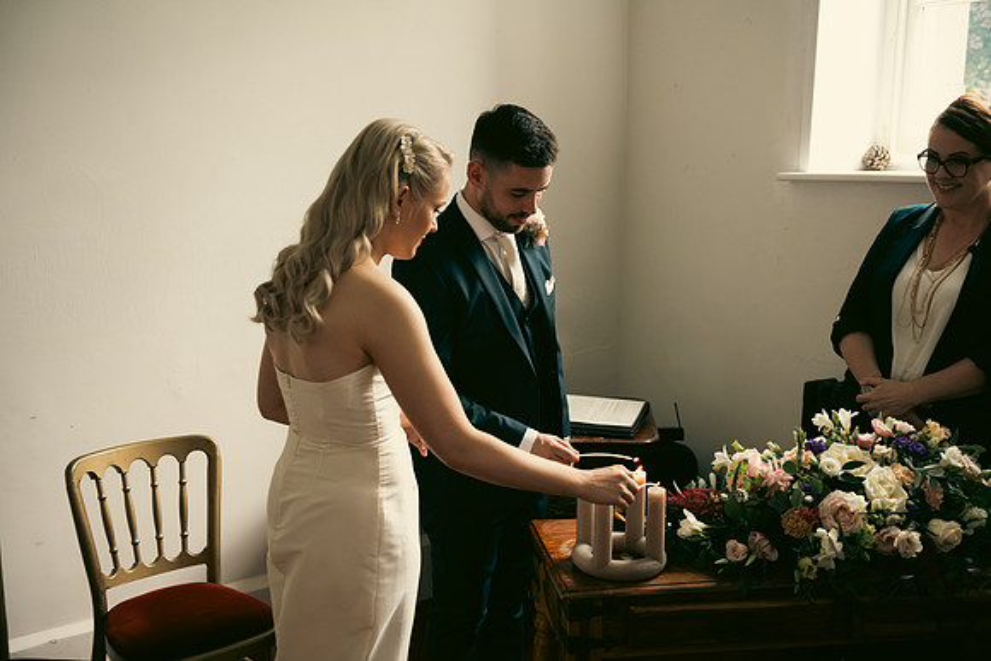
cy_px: 330
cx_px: 496
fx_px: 1046
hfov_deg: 50.7
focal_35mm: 38
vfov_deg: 35.1
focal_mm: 38
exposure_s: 1/160
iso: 800
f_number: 3.5
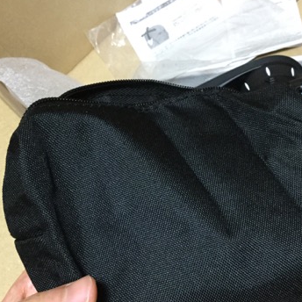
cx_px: 161
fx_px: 503
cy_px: 176
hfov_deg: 33.4
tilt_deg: -60.2
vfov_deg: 33.3
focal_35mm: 51
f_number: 2.4
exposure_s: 1/15
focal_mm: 3.3
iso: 400
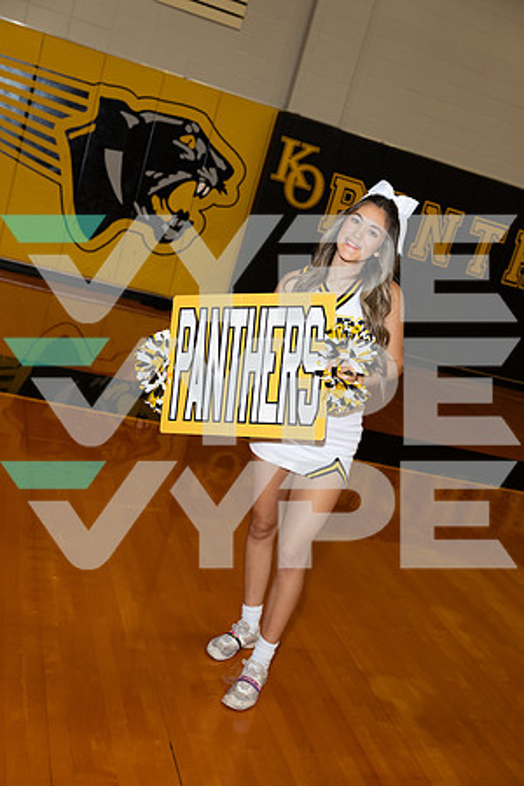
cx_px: 262
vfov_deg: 48.5
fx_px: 873
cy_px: 393
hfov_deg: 33.4
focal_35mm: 40
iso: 800
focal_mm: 40
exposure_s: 1/250
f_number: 4
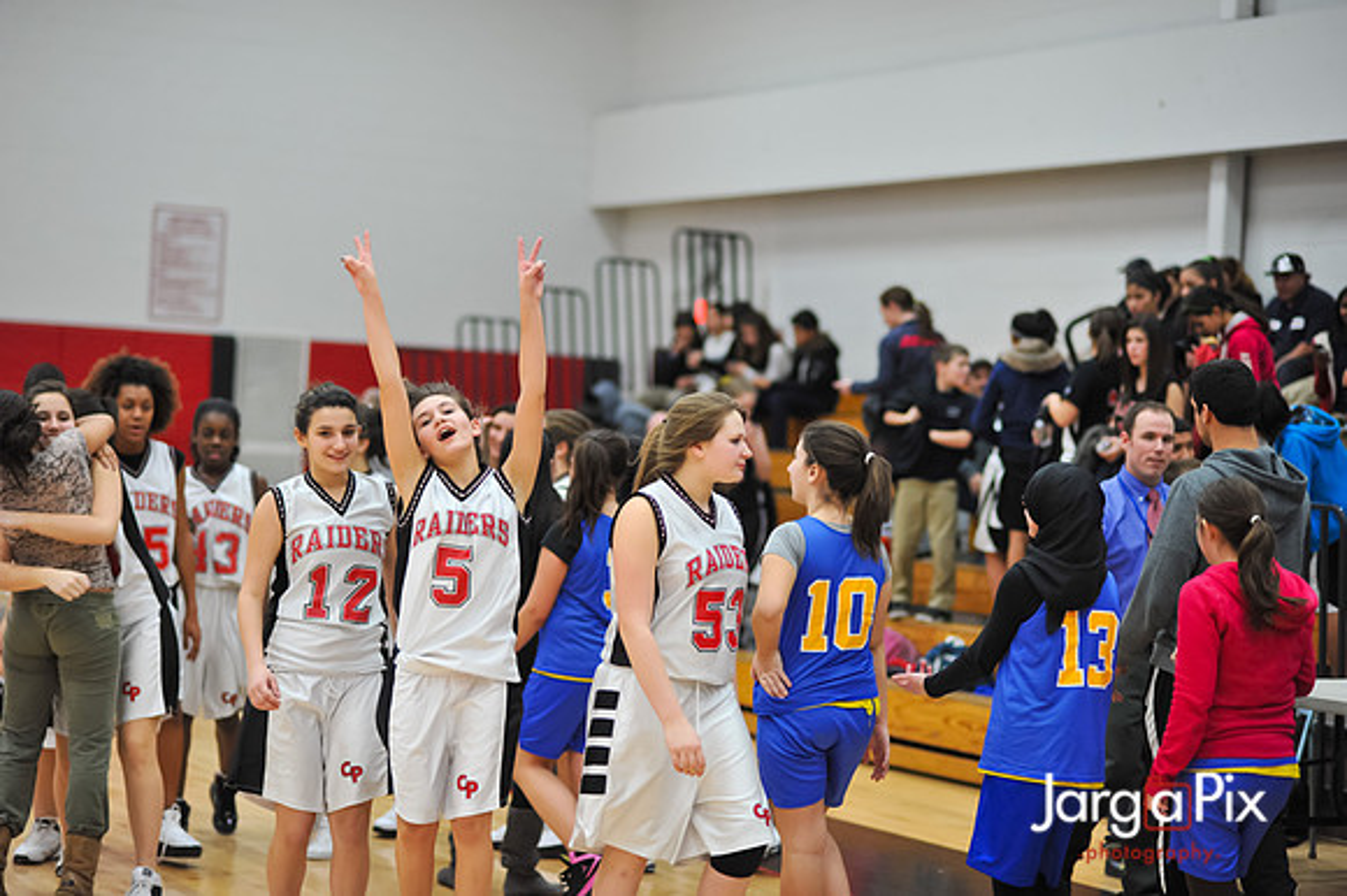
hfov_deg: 23.9
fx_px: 3178
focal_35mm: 85
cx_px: 674
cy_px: 448
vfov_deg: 16.1
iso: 1400
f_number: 2
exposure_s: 1/500
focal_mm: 85
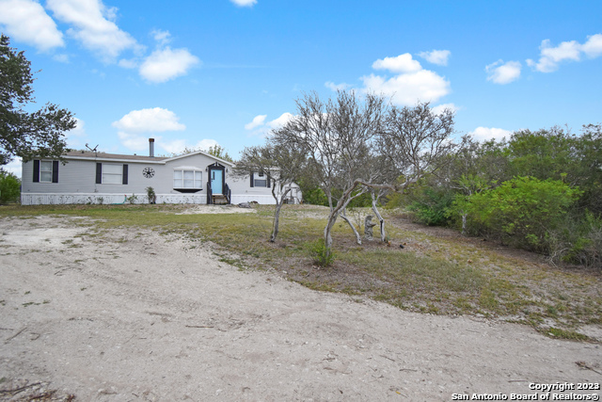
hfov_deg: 95.0
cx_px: 301
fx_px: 276
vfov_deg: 72.1
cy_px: 201
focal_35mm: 16
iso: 320
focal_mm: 11
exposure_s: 1/250
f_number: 5.6
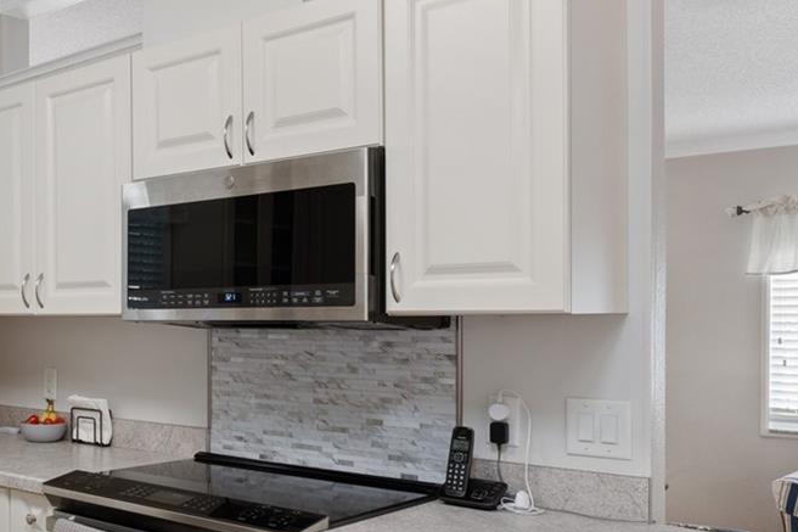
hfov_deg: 41.0
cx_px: -2
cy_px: 308
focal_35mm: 41
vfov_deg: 32.3
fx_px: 916
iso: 100
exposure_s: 1/1.25
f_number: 7.1
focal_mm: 11.3
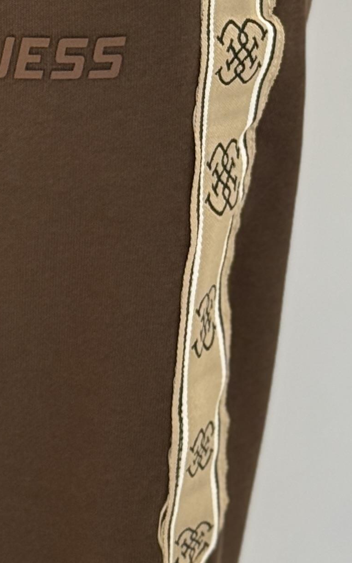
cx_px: -97
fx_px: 2562
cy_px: -38
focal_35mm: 167
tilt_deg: -11.0
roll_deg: -0.8
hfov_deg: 7.8
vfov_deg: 12.3
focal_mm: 6.76
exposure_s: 1/60
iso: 200
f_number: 1.78
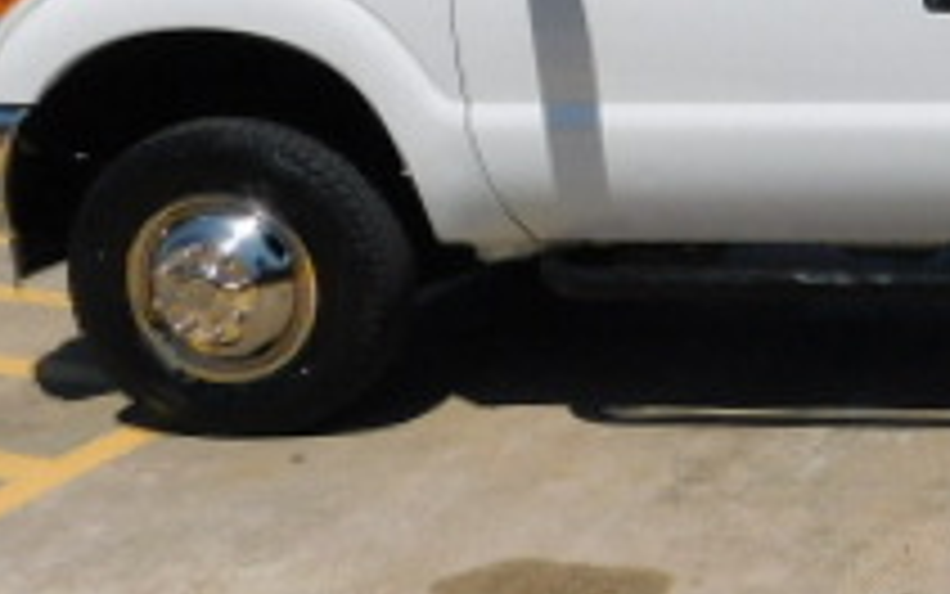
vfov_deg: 17.4
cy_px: 94
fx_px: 1916
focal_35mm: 74
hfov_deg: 23.6
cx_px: 1324
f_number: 6
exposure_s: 1/1000
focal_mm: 4
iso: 125
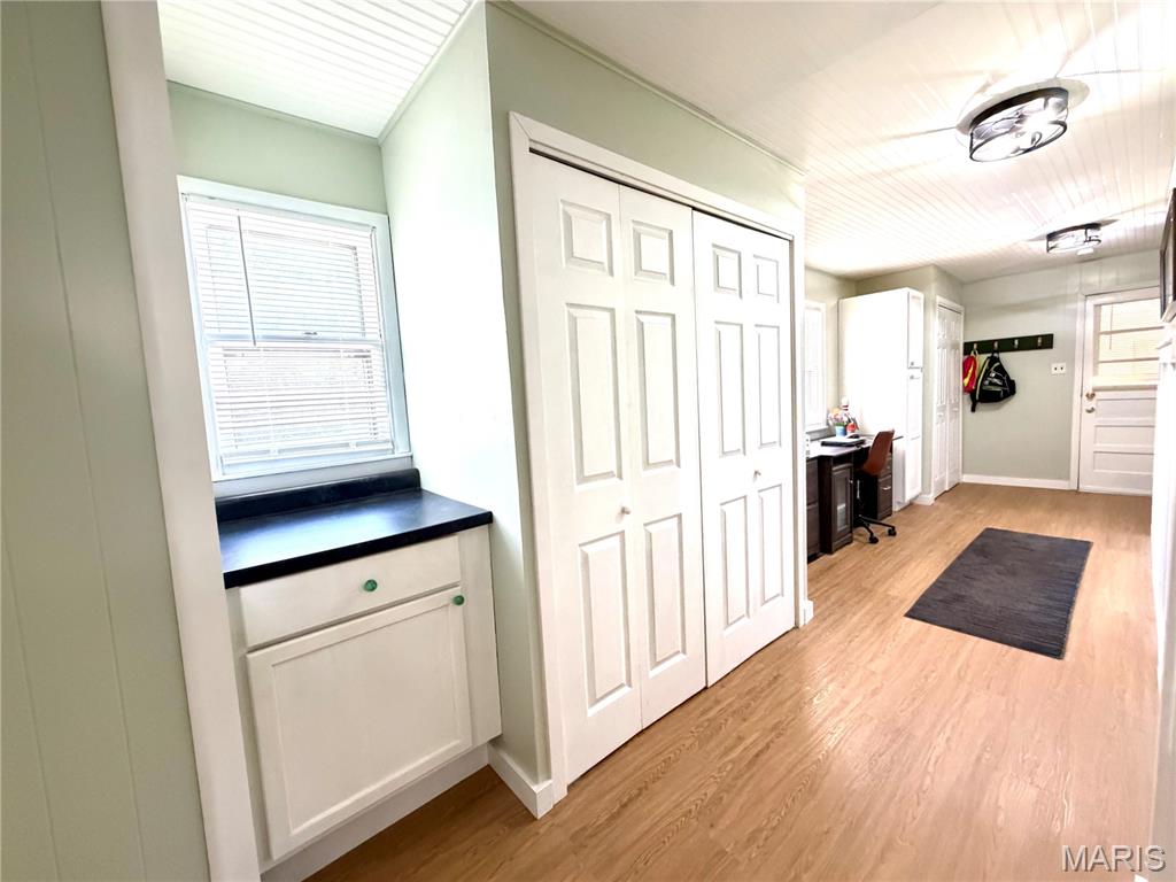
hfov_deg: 102.1
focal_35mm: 14
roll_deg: +3.6
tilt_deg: -5.2
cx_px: 588
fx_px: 476
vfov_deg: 85.7
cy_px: 441
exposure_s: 1/60
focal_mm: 2.22
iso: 800
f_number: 2.2
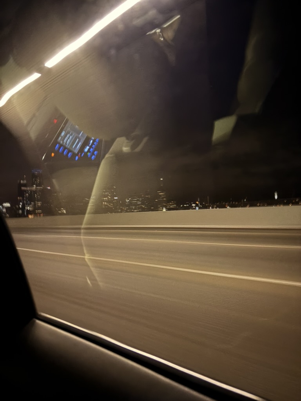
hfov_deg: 53.1
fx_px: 301
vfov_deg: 67.3
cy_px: 200
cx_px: 150
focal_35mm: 26
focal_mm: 5.96
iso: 1250
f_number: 1.6
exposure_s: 1/2
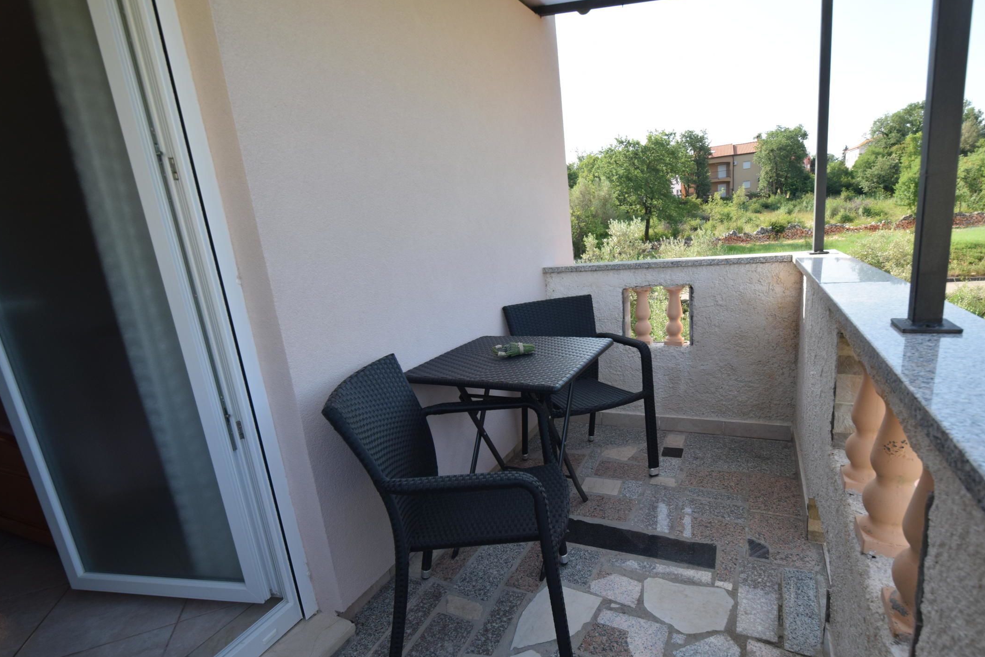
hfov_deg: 93.2
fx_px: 465
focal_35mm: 17
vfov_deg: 70.4
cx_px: 523
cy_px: 339
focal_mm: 10
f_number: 8
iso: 400
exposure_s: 1/250
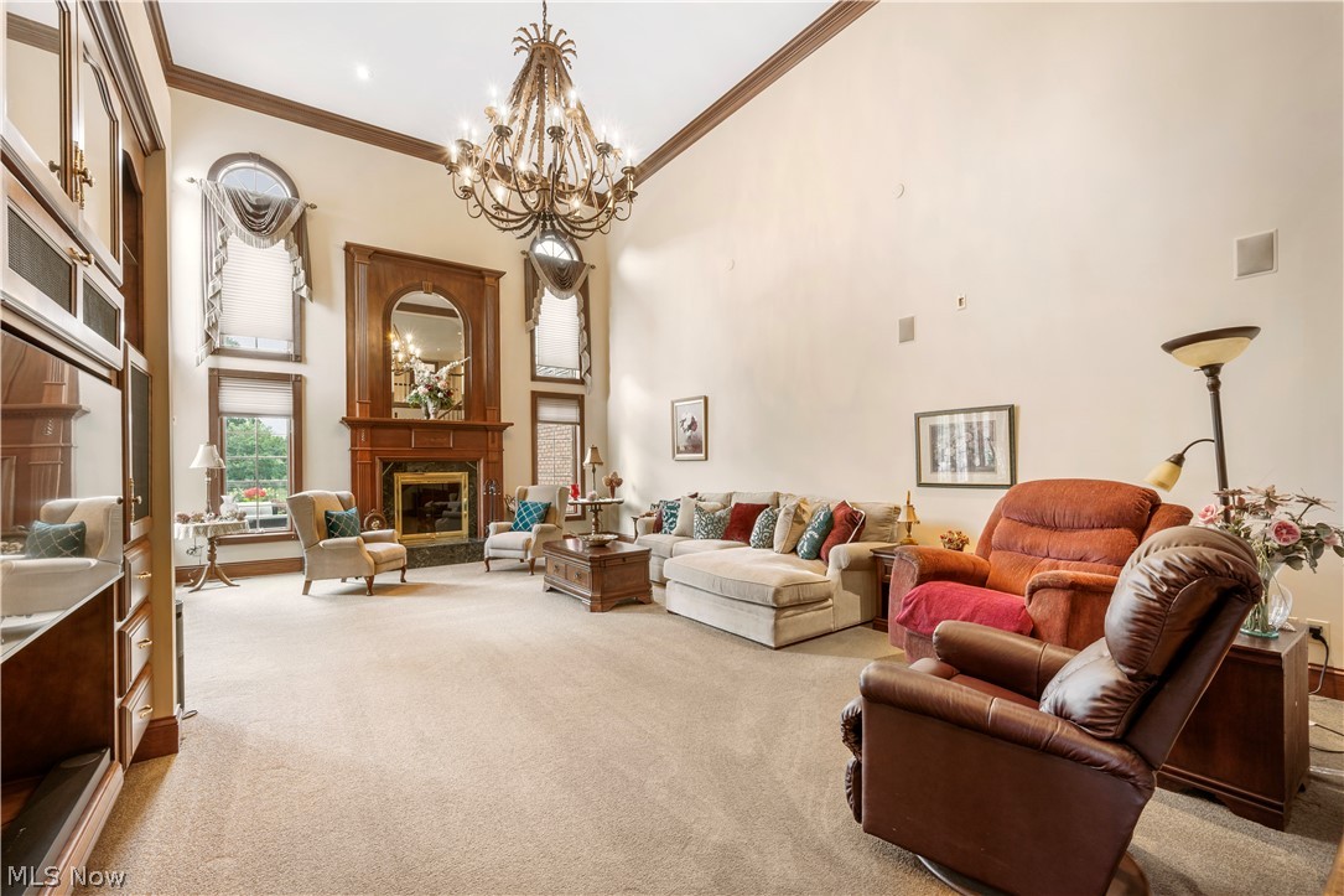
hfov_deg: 104.3
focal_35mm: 14
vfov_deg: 81.2
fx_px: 523
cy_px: 448
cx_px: 672
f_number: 10
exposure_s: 1/2.5
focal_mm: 14
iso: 100
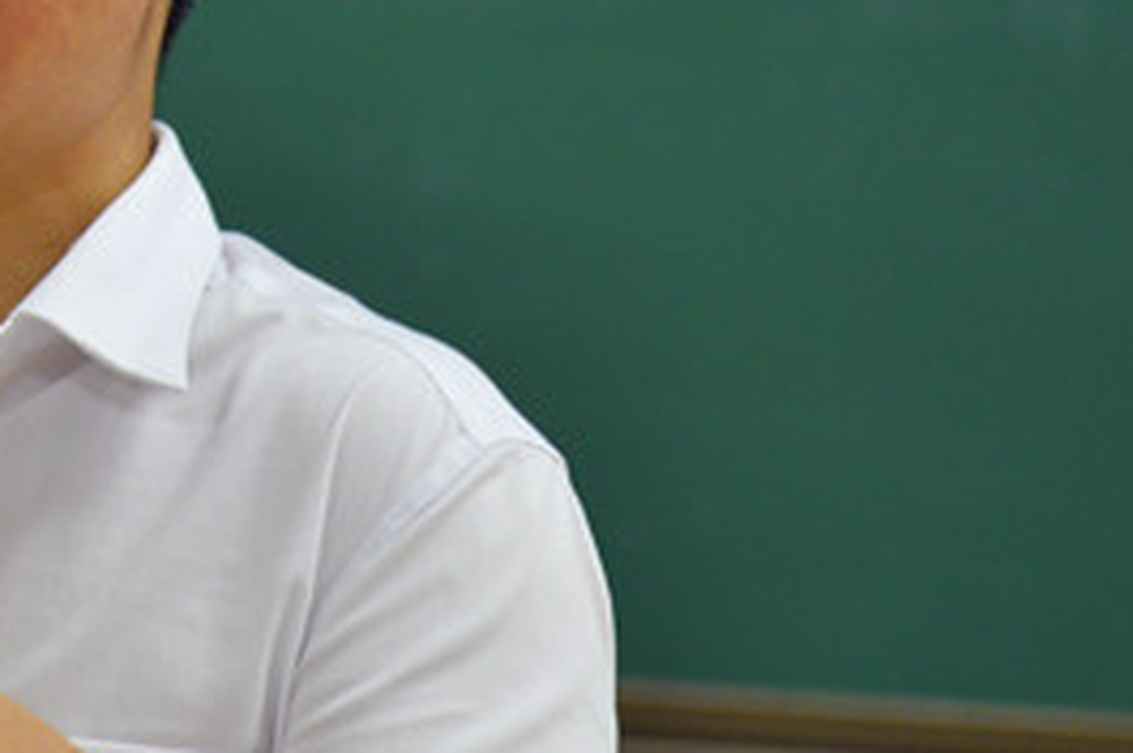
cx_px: -120
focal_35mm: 408
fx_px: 12825
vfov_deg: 3.4
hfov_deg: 5.0
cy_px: -68
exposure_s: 1/80
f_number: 4.5
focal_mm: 120
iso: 1000
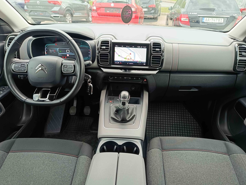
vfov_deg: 54.9
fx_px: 178
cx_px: 126
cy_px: 89
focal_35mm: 25
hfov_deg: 69.4
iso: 150
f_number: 1.88
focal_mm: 5.59
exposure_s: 1/101
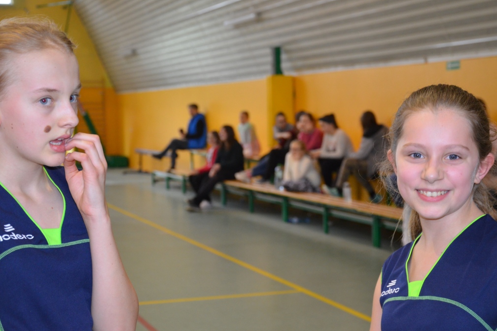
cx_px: 252
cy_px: 166
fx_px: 1049
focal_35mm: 76
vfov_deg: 17.9
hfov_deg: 26.7
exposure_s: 1/60
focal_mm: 50
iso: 1600
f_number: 5
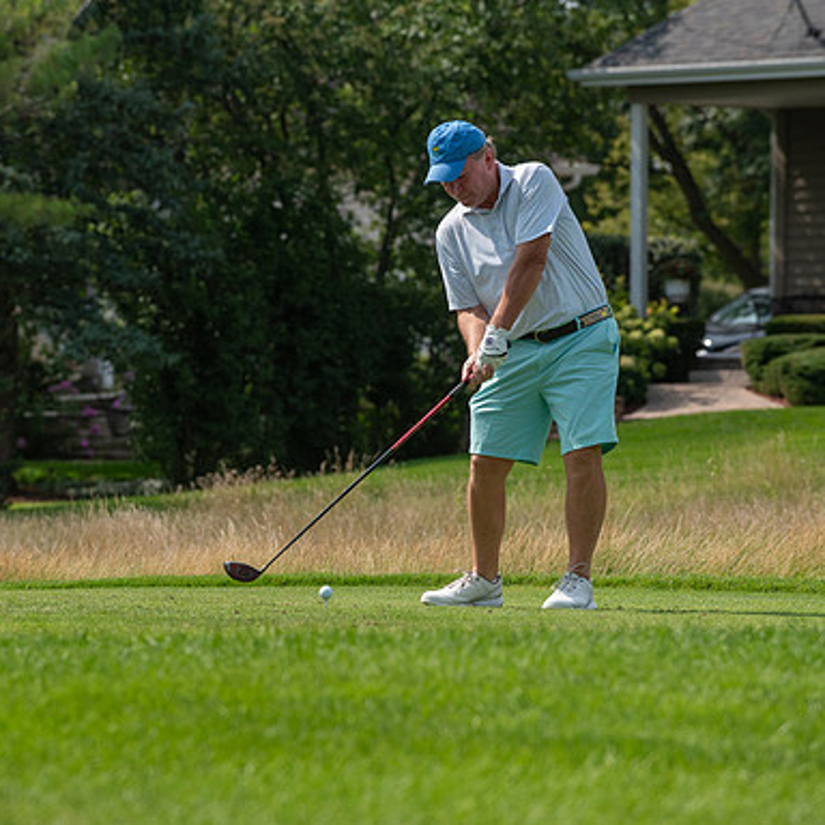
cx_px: 370
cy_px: 411
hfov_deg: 6.8
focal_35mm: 257
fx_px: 6930
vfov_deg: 6.8
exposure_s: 1/2500
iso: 250
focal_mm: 200
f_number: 5
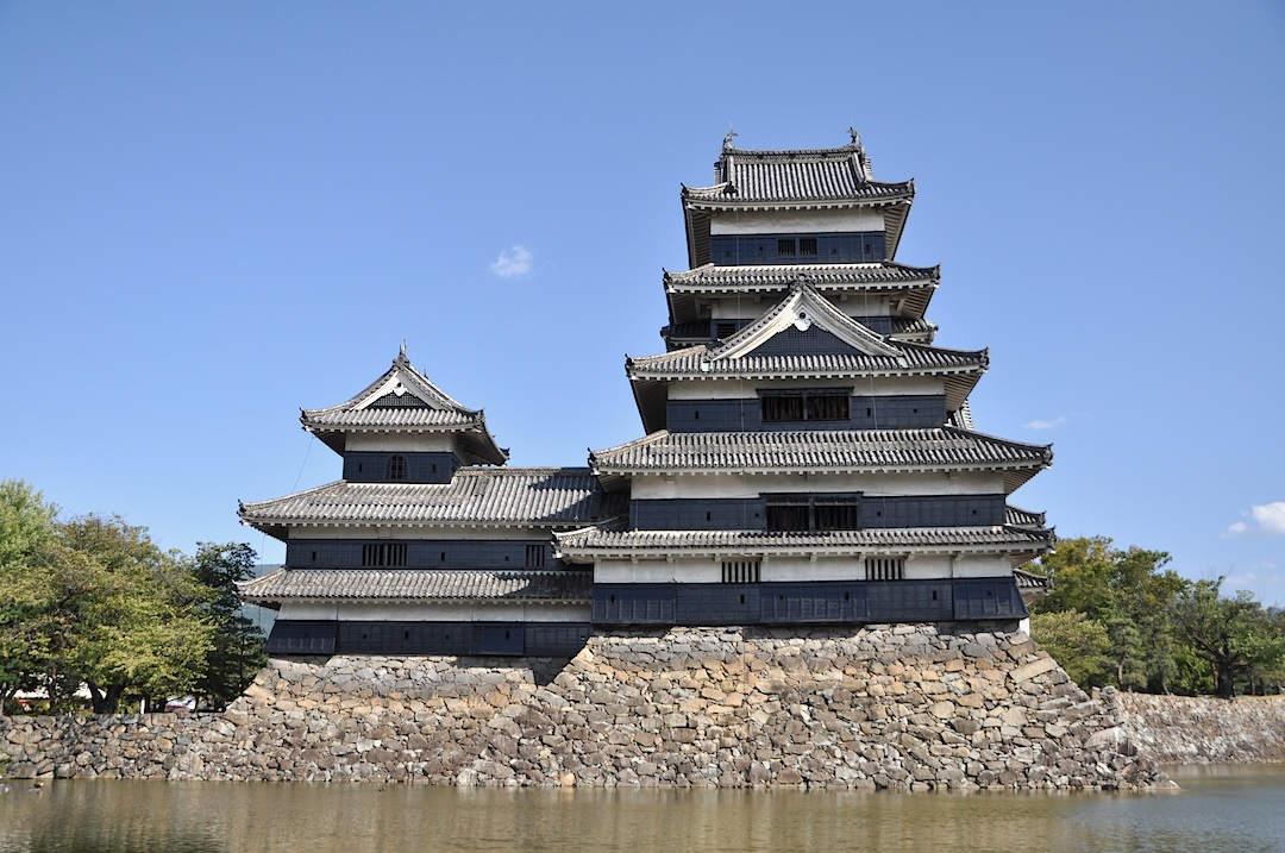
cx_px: 642
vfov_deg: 35.4
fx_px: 1337
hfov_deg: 51.3
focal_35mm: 38
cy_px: 426
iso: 200
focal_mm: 25
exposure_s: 1/2000
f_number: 3.8
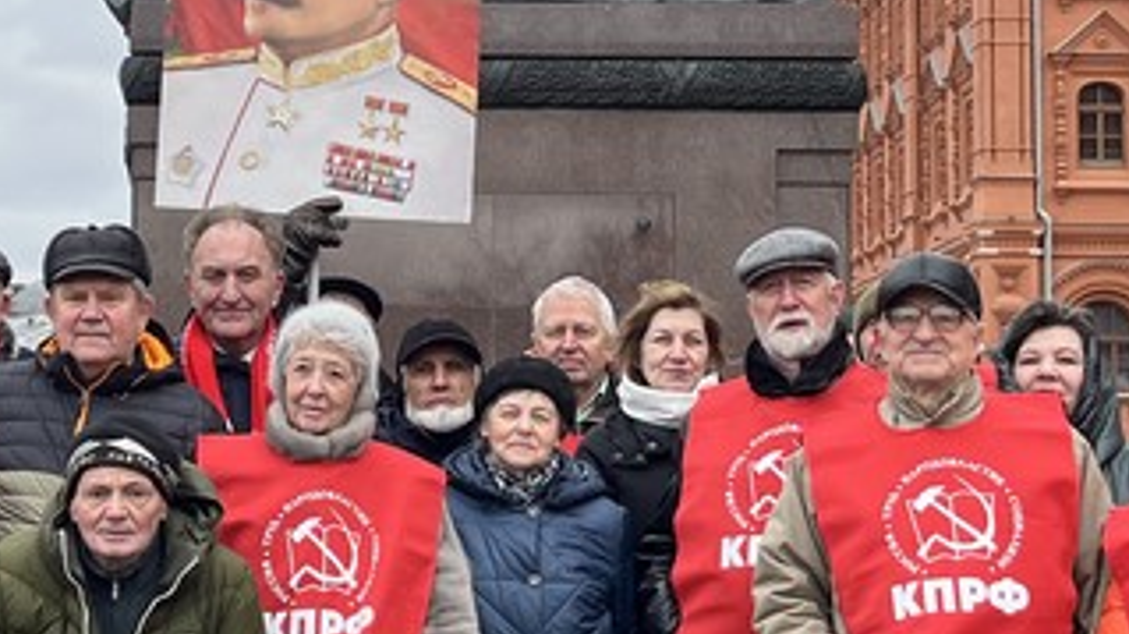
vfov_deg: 13.3
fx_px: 2723
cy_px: 273
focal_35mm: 91
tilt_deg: +4.5
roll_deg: -0.8
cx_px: 407
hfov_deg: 23.4
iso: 50
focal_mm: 5.1
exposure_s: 1/1252
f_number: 1.6
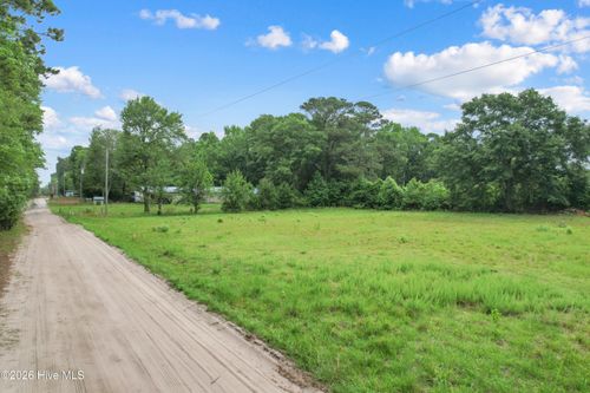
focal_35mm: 22
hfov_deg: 78.6
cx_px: 295
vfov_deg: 57.2
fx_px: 360
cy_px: 196
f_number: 2.8
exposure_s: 1/320
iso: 100
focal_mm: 8.38
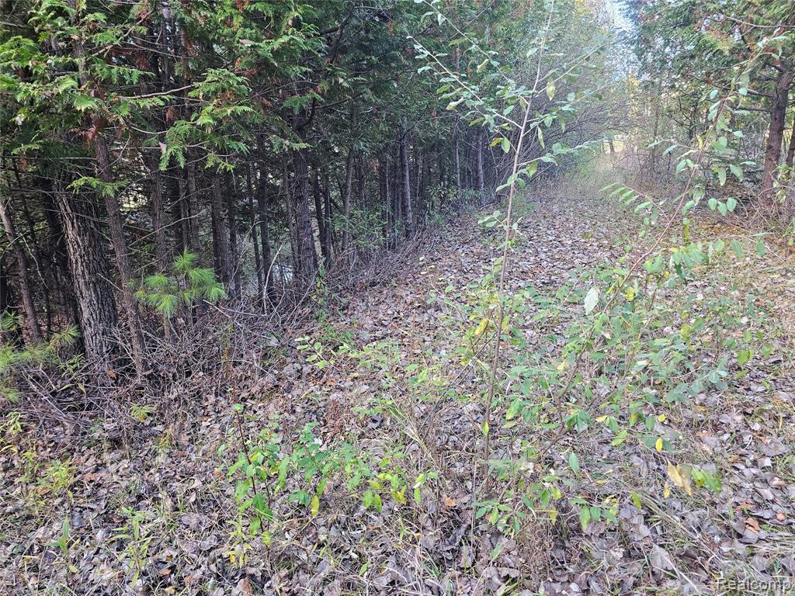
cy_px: 298
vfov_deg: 58.9
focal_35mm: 23
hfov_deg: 73.9
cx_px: 398
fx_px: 528
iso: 250
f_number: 1.7
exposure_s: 1/138
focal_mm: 6.3
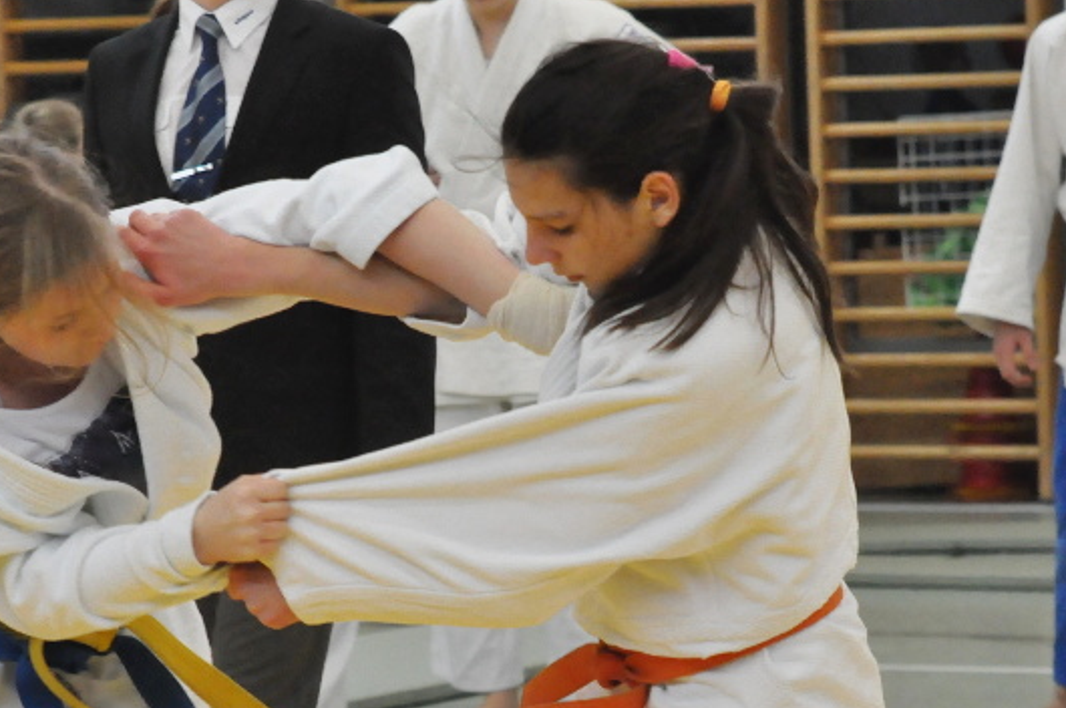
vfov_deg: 6.6
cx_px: 449
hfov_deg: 9.9
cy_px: 608
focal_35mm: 208
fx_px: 6151
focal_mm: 70
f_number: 4.5
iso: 2500
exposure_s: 1/320
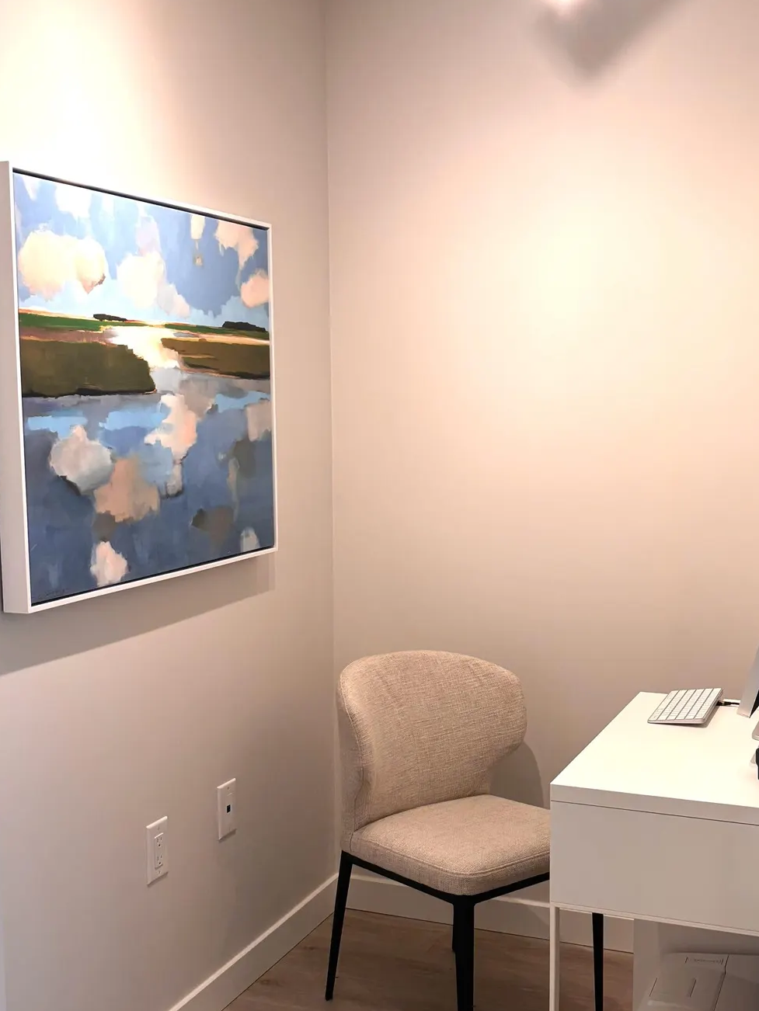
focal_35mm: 46
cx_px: 417
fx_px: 1344
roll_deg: -0.5
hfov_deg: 31.5
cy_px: 573
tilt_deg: -7.9
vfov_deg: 41.1
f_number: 1.6
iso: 80
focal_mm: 5.96
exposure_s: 1/120
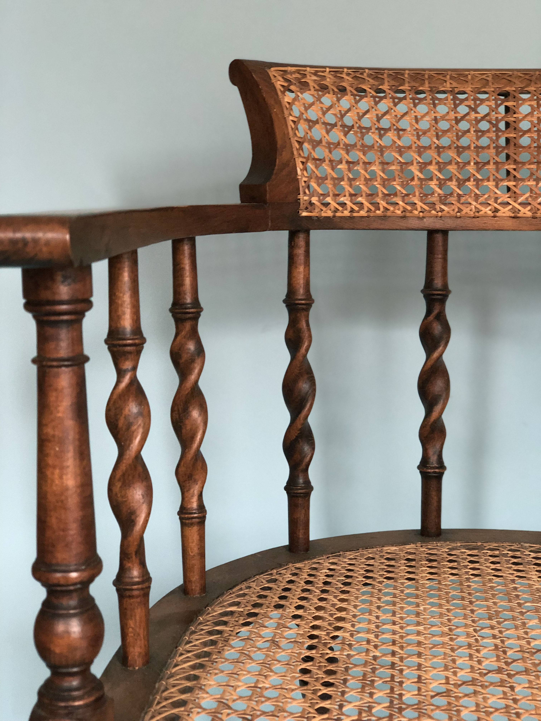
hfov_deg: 28.0
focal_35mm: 52
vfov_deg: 36.8
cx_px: 270
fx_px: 1084
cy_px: 360
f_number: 2.4
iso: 160
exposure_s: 1/15
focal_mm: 6
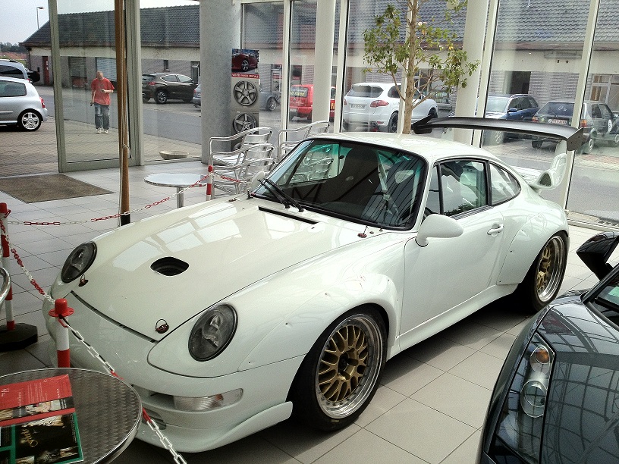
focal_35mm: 35
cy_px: 232
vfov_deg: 40.7
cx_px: 310
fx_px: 626
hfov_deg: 52.6
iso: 64
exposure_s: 1/569
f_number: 2.4
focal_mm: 4.28
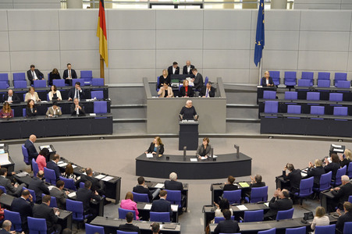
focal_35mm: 75
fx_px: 733
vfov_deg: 18.2
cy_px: 117
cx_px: 176
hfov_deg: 27.0
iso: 8000
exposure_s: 1/500
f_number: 5.6
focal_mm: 75
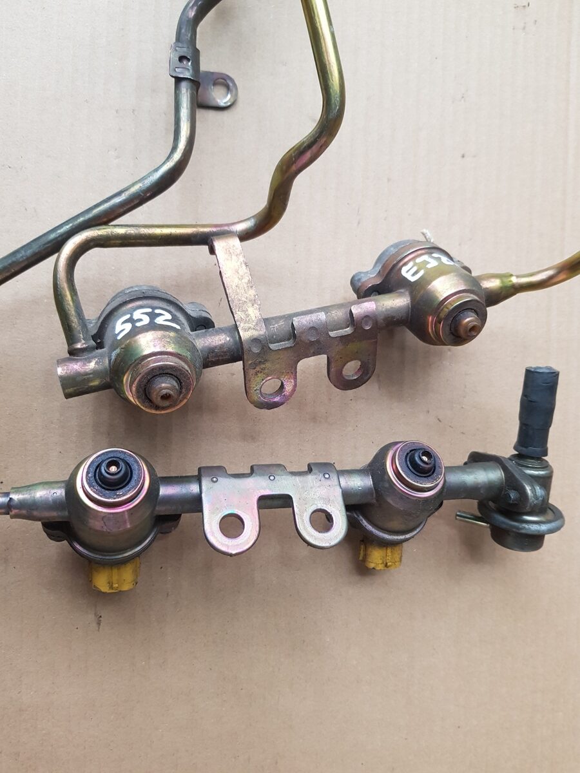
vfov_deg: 67.3
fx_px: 581
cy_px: 386
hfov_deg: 53.1
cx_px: 290
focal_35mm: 26
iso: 200
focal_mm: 4.2
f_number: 1.7
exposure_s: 1/30
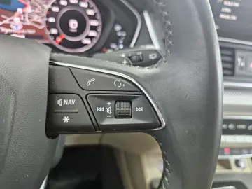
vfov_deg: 58.9
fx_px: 167
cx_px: 126
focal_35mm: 23
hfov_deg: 73.9
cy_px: 94
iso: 800
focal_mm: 6.3
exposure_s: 1/100
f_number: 1.7
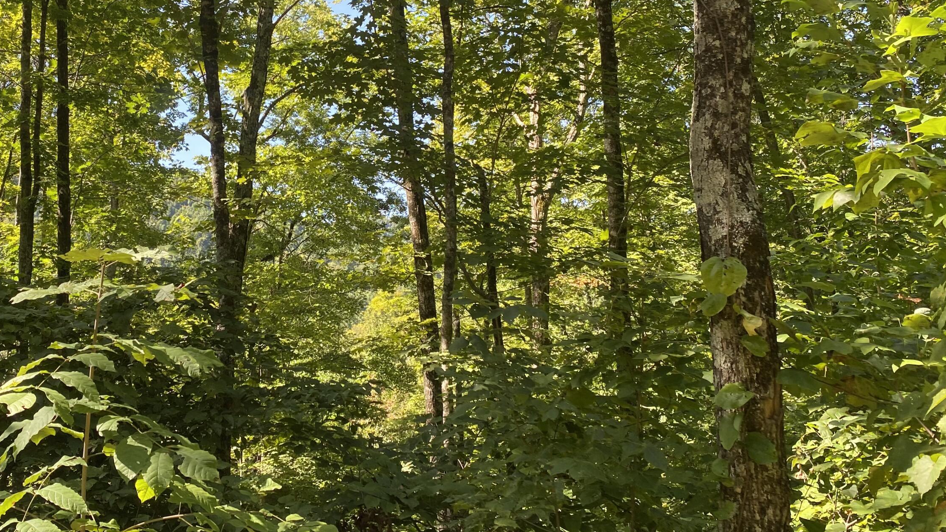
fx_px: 953
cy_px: 224
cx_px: 314
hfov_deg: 51.8
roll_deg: +3.1
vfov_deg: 31.1
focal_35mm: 38
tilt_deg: +7.6
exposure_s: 1/312
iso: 32
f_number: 1.8
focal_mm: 4.25
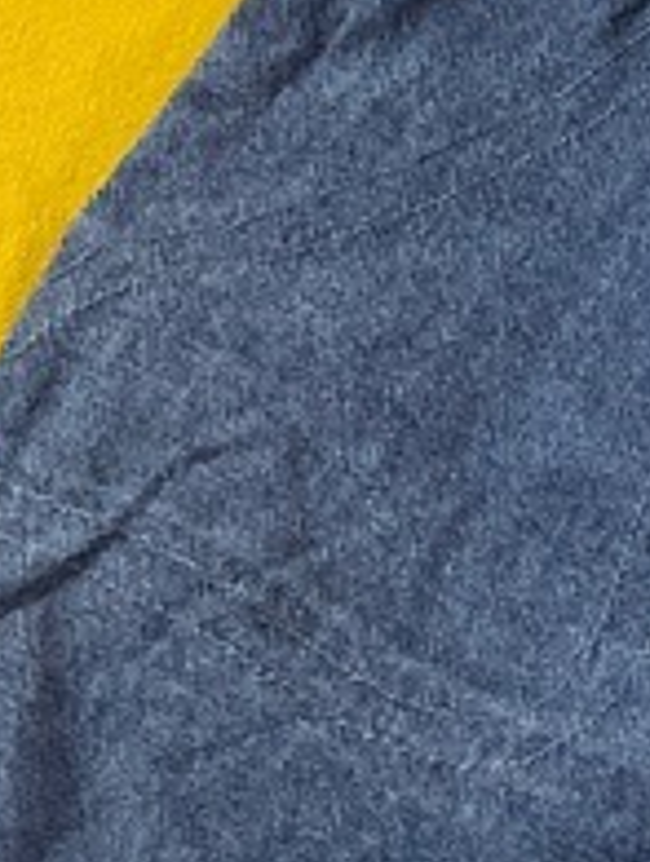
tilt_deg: -54.2
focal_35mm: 133
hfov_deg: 11.1
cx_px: 601
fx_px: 3319
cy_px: 57
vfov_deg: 14.6
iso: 640
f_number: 1.6
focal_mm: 4.2
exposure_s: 1/33
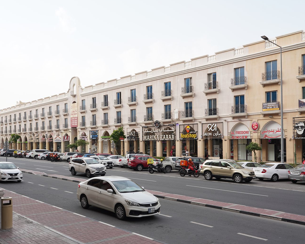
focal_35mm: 35
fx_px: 316
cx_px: 137
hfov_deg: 51.4
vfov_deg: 42.2
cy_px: 136
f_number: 9
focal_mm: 24
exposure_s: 1/100
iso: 100
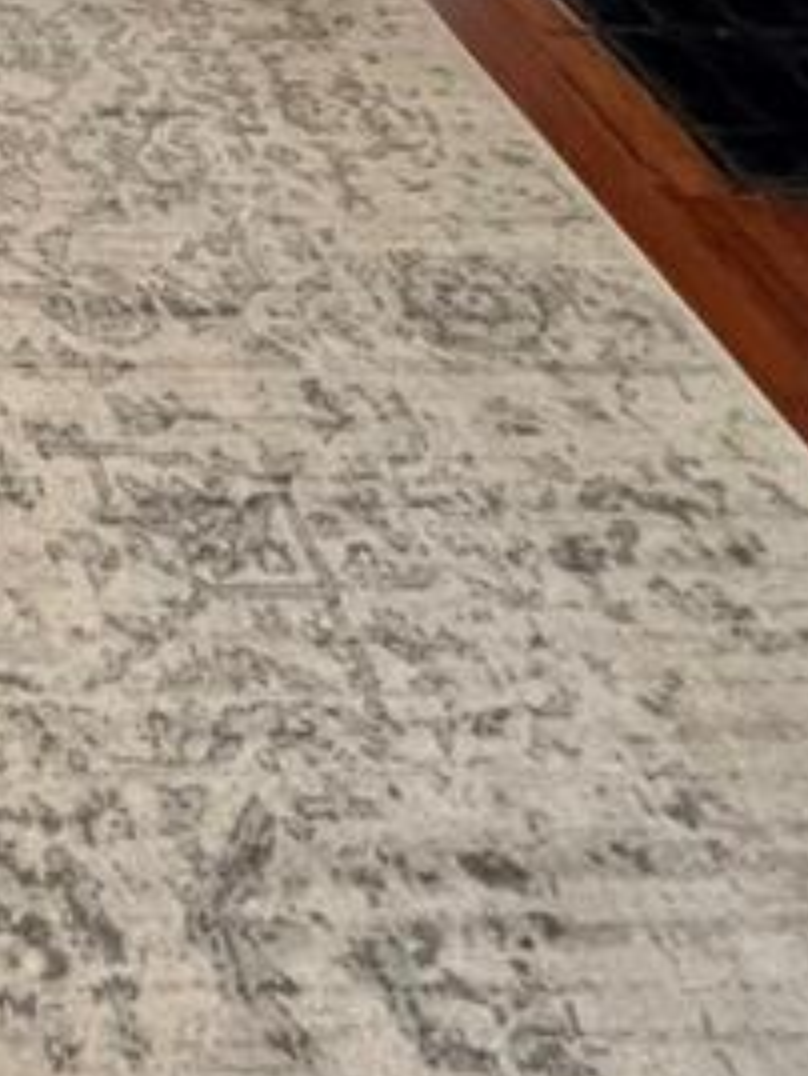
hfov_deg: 21.3
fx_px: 1804
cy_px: -824
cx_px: -400
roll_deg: -1.8
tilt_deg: -5.9
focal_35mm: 58
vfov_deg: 21.9
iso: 160
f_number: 1.8
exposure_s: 1/60
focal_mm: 1.57
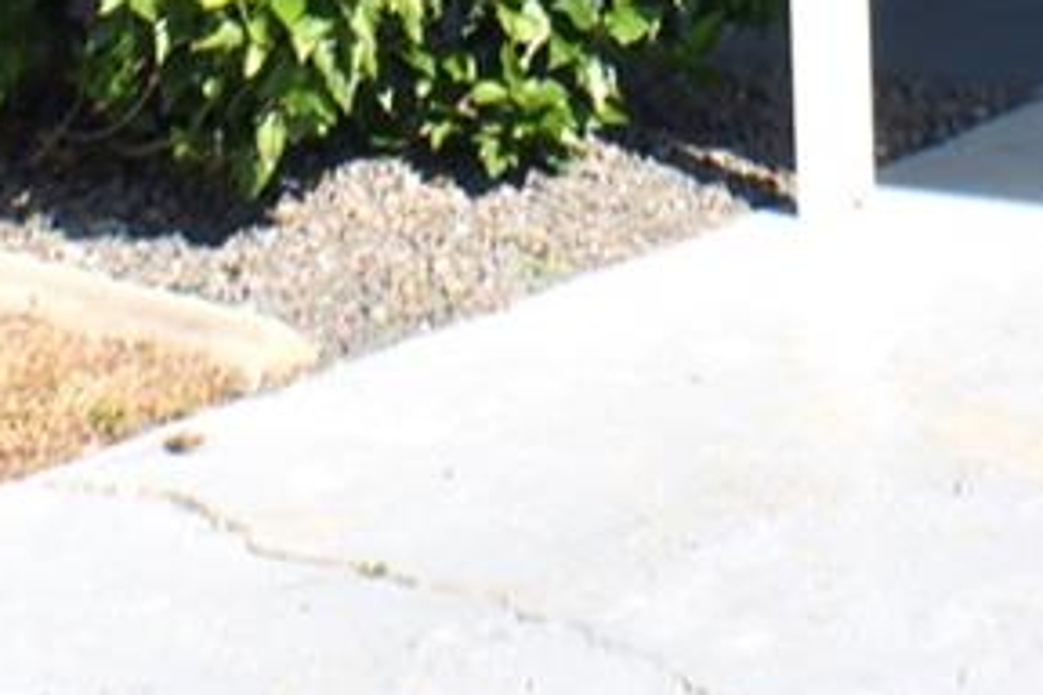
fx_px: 5556
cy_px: -985
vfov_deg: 6.8
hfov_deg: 10.7
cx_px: 895
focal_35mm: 192
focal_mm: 23
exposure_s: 1/200
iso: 100
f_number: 9
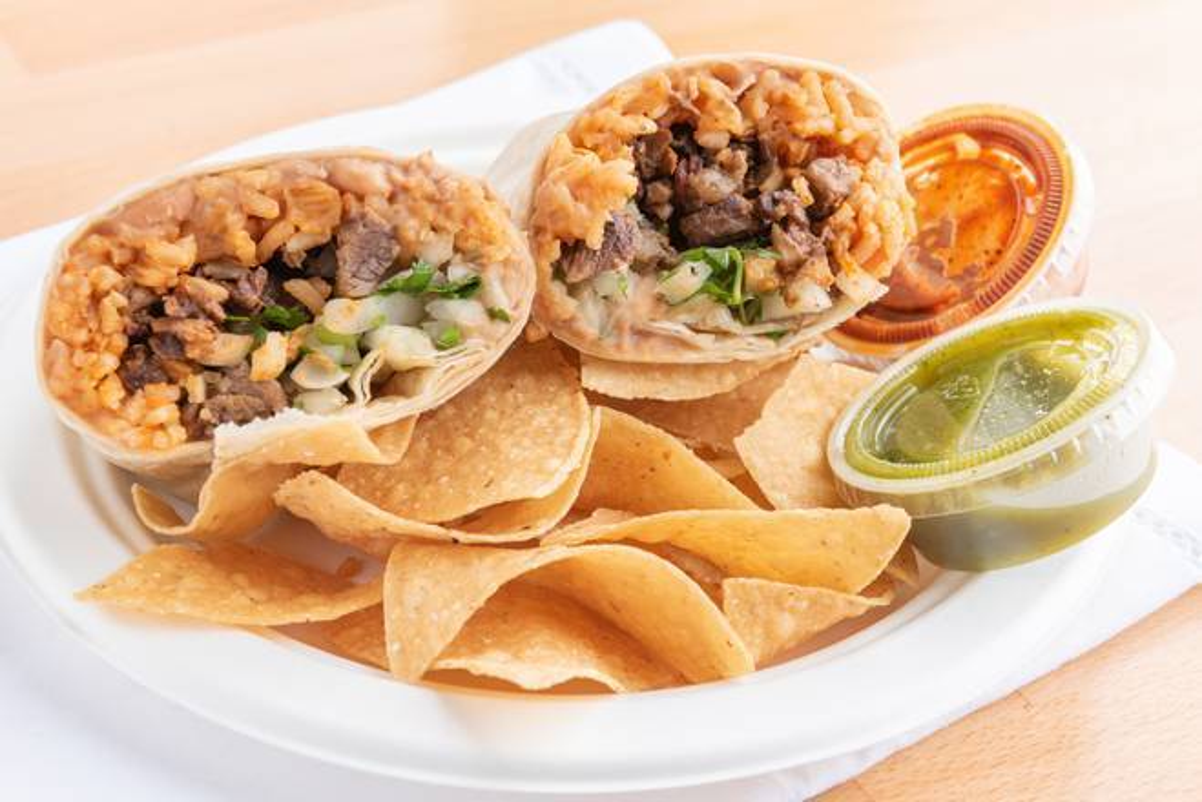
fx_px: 2361
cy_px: 401
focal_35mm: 71
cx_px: 604
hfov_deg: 28.6
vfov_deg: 19.3
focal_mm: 70
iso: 100
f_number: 13
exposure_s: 1/200
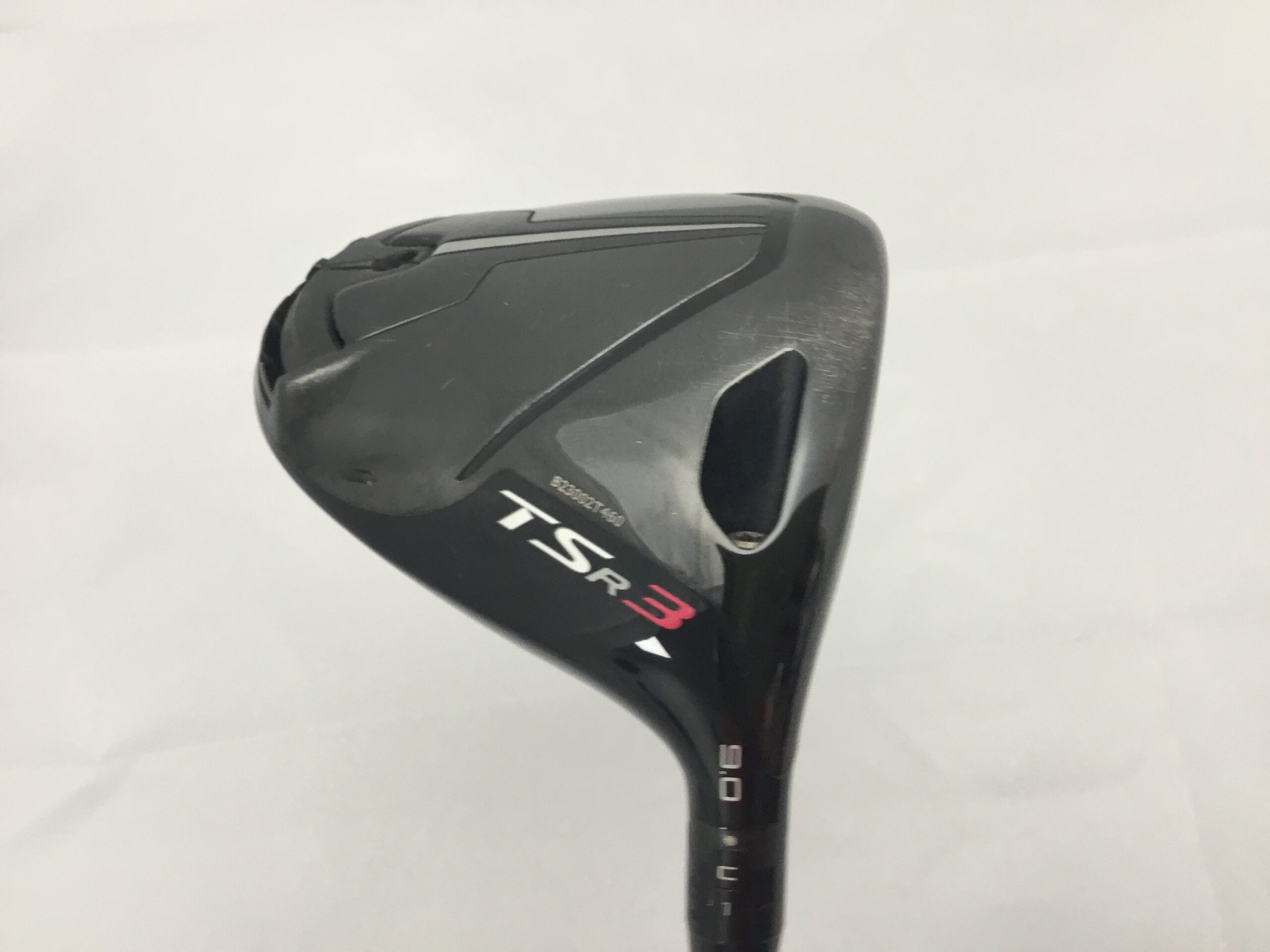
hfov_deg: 58.4
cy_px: 476
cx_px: 635
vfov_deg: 45.4
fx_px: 1137
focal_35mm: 31
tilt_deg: -61.6
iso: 50
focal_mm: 3.3
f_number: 2.4
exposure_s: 1/33
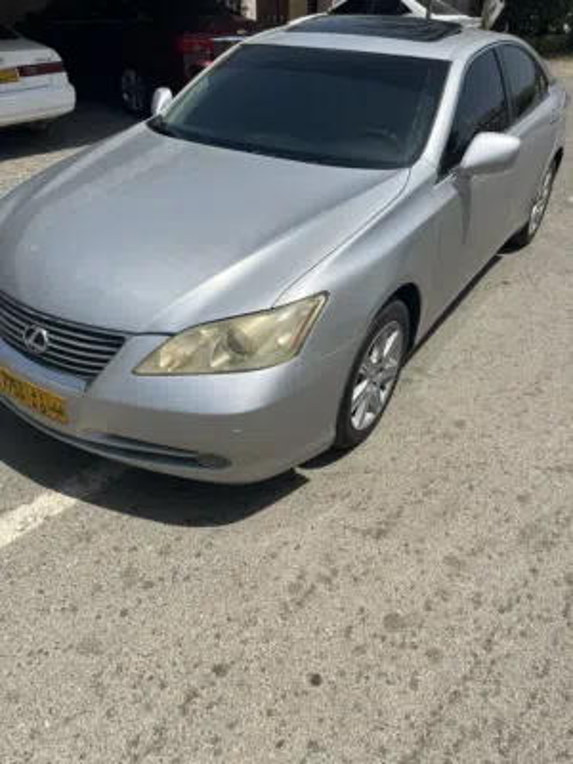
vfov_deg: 67.3
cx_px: 286
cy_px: 382
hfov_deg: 53.1
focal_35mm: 26
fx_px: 574
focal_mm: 5.1
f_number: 1.6
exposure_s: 1/5848
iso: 50
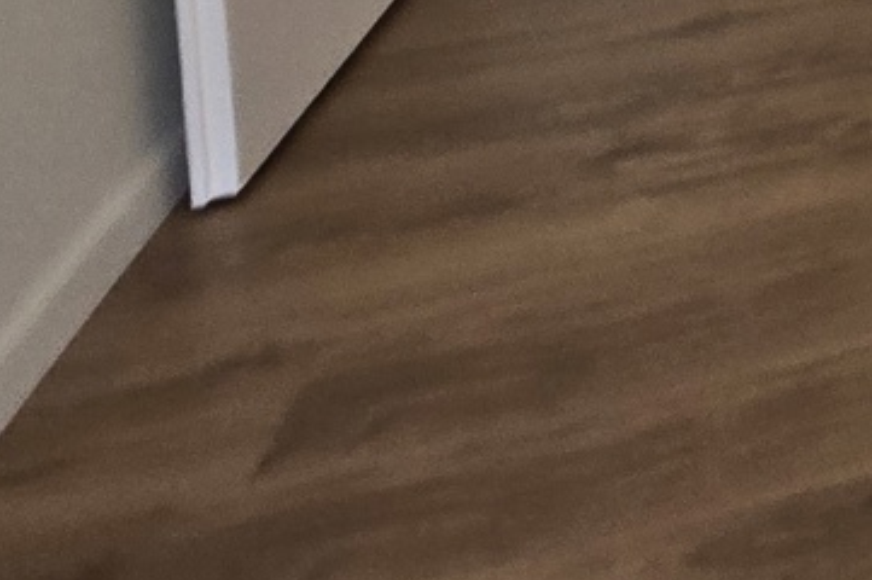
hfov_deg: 17.9
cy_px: -778
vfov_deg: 13.9
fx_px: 1742
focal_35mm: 72
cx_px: 1802
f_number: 2.2
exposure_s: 1/50
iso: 64
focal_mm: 2.2
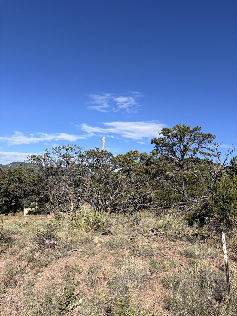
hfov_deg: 53.1
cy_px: 158
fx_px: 237
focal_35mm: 26
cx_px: 118
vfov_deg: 67.3
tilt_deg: +6.3
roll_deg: -5.4
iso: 50
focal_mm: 5.96
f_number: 1.6
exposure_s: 1/3311
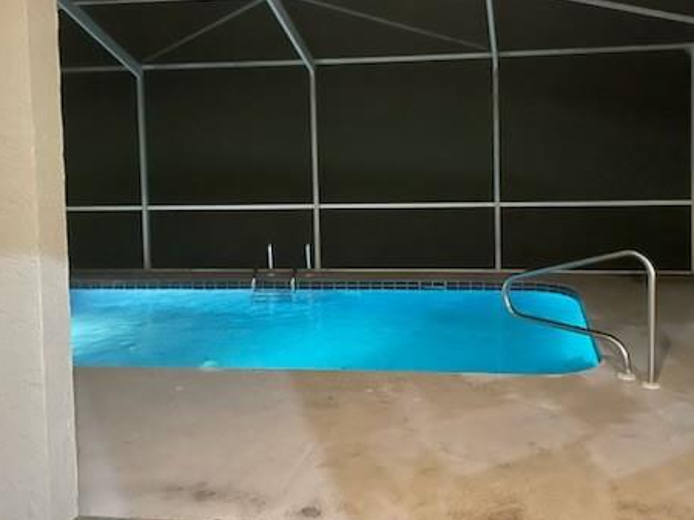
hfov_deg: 49.9
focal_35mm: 37
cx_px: 413
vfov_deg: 38.4
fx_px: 741
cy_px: 194
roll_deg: +1.2
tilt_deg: -3.4
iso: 640
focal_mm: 4.2
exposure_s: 1/7
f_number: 1.6
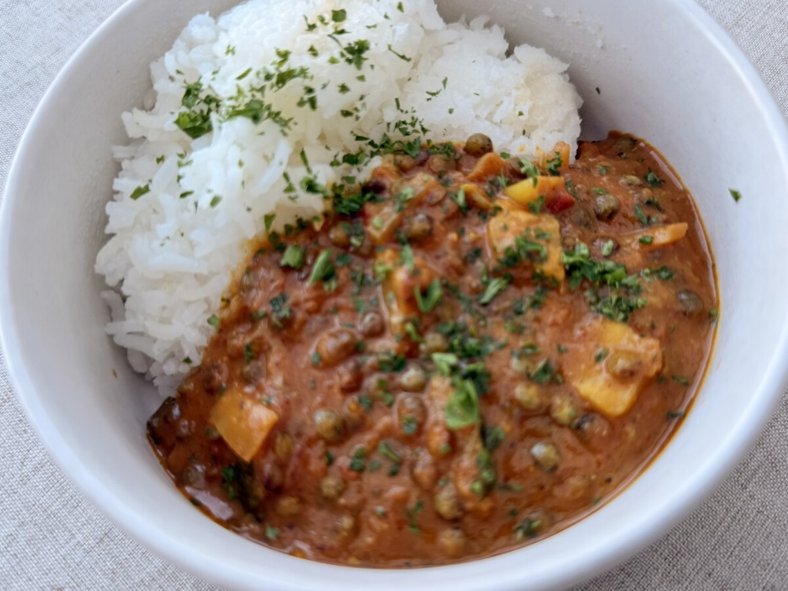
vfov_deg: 56.8
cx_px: 394
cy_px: 296
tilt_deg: -63.9
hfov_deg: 71.6
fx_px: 546
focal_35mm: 24
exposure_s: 1/171
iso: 64
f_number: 1.78
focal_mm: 6.76
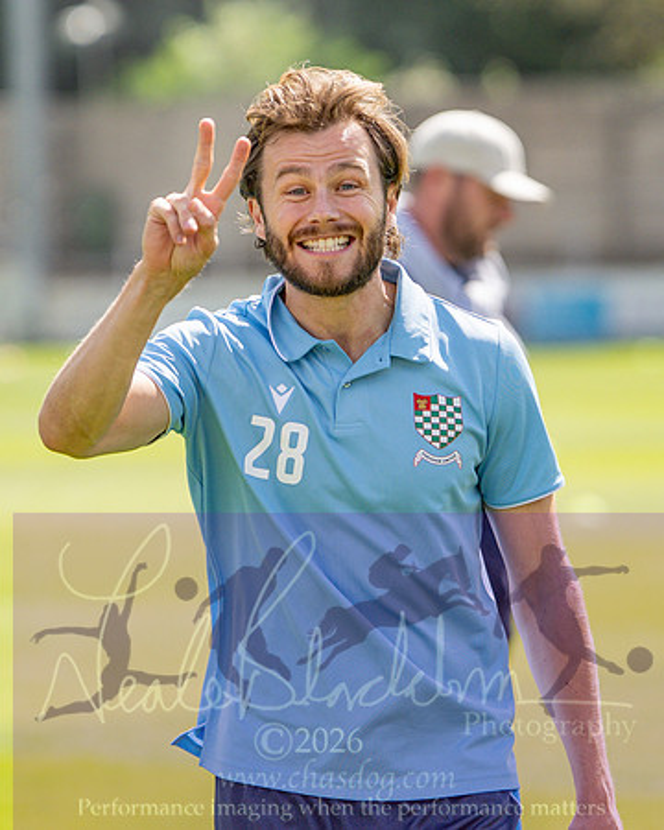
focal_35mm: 257
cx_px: 265
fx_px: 6306
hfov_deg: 6.0
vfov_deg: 7.5
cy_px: 286
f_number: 1.6
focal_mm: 85
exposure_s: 1/6400
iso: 180
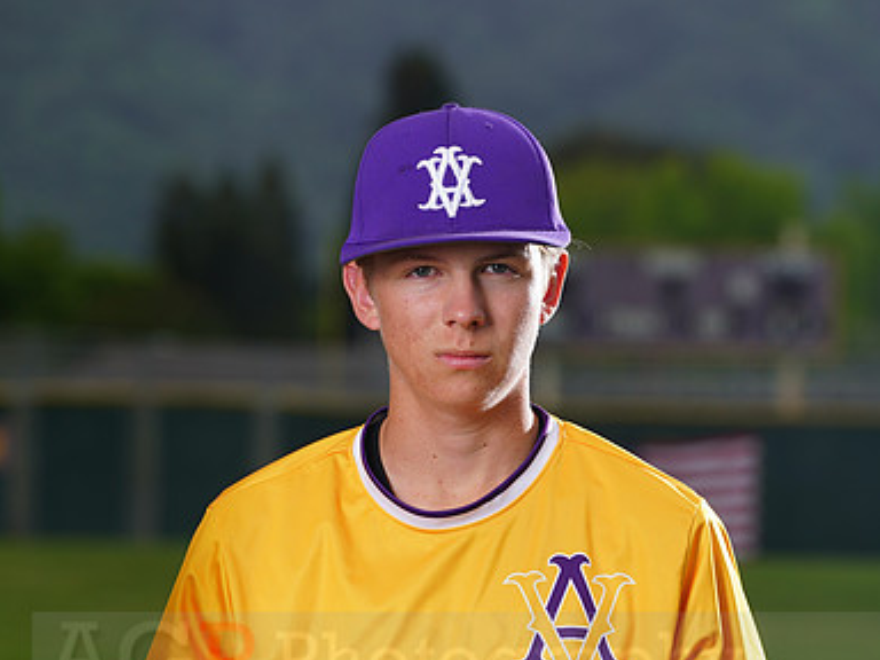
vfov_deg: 4.8
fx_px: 7830
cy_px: 644
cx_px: 441
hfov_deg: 6.4
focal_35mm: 308
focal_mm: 212
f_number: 8
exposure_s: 1/250
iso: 100
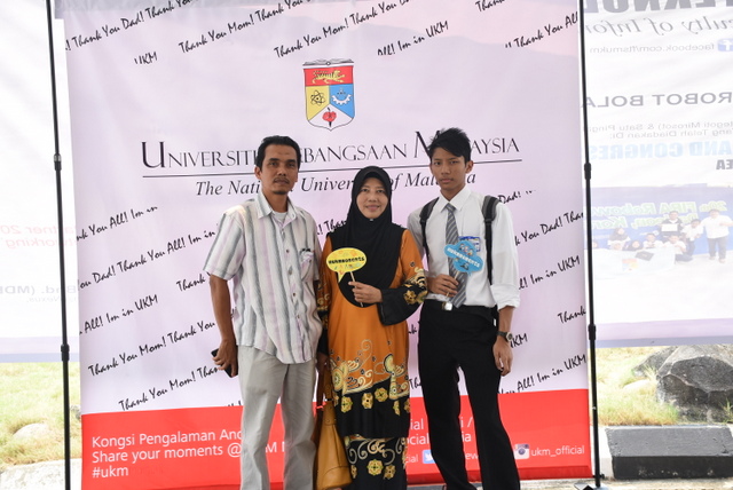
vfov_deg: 29.9
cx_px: 366
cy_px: 245
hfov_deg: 43.6
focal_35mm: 45
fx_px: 917
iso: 500
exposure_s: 1/400
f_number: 4
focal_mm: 30
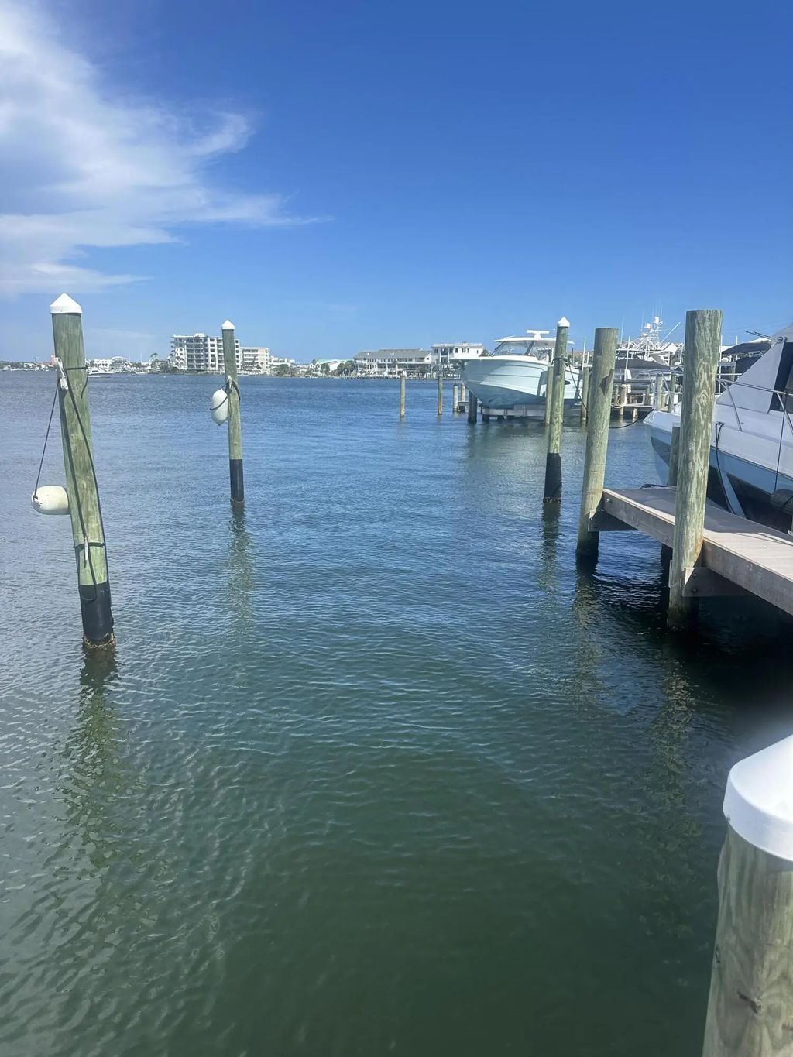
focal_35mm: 24
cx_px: 396
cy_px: 528
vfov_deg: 71.6
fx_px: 733
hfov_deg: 56.8
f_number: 1.78
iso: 80
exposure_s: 1/4184
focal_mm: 6.86
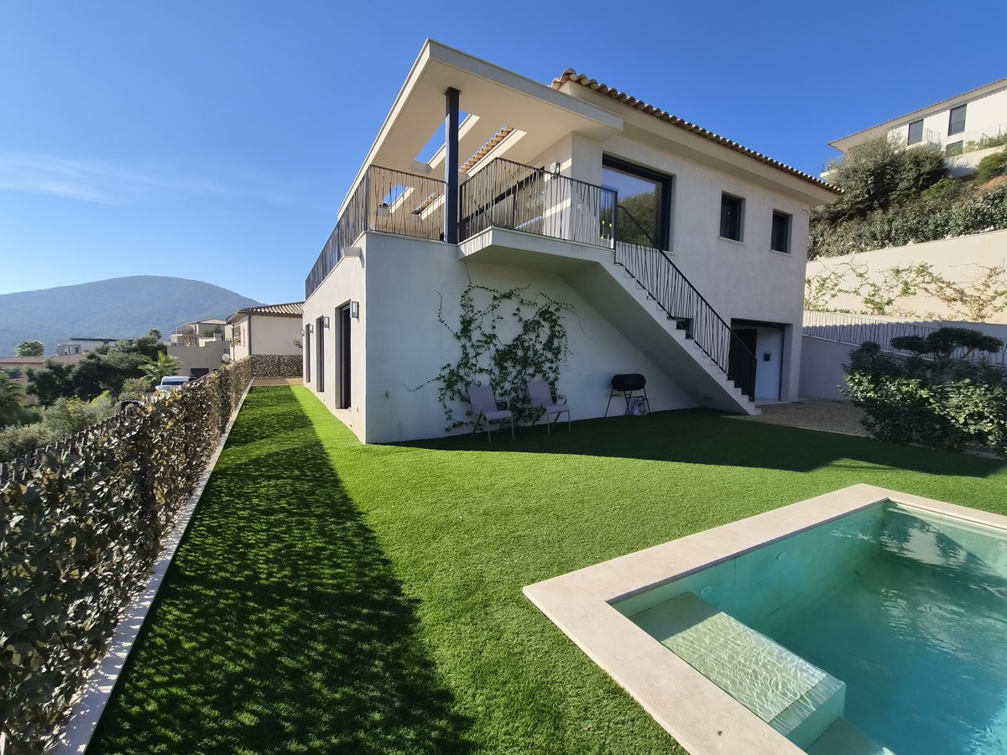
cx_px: 504
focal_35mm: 13
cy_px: 378
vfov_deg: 89.9
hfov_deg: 106.2
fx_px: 378
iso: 100
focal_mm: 2.2
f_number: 2.2
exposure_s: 1/4464
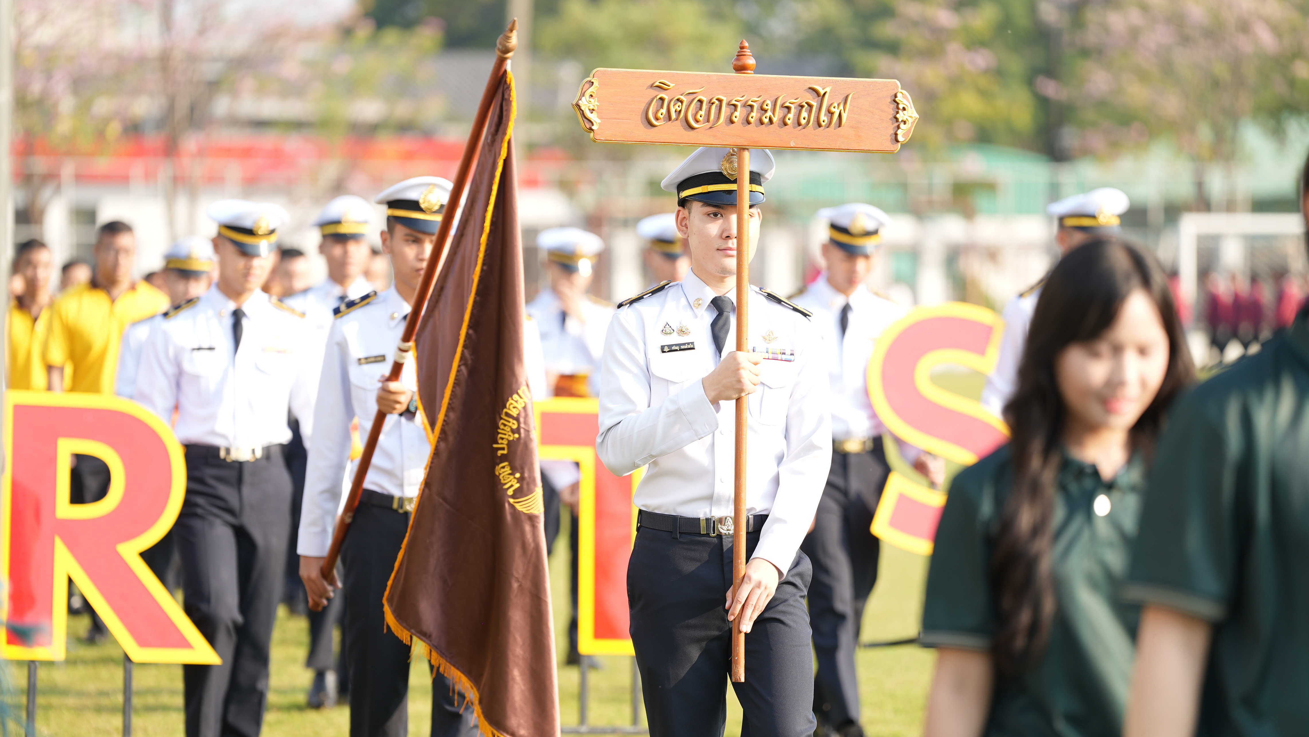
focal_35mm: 164
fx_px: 5693
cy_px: 431
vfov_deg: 7.4
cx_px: 653
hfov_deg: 13.1
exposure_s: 1/640
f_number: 2.8
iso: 160
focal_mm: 156
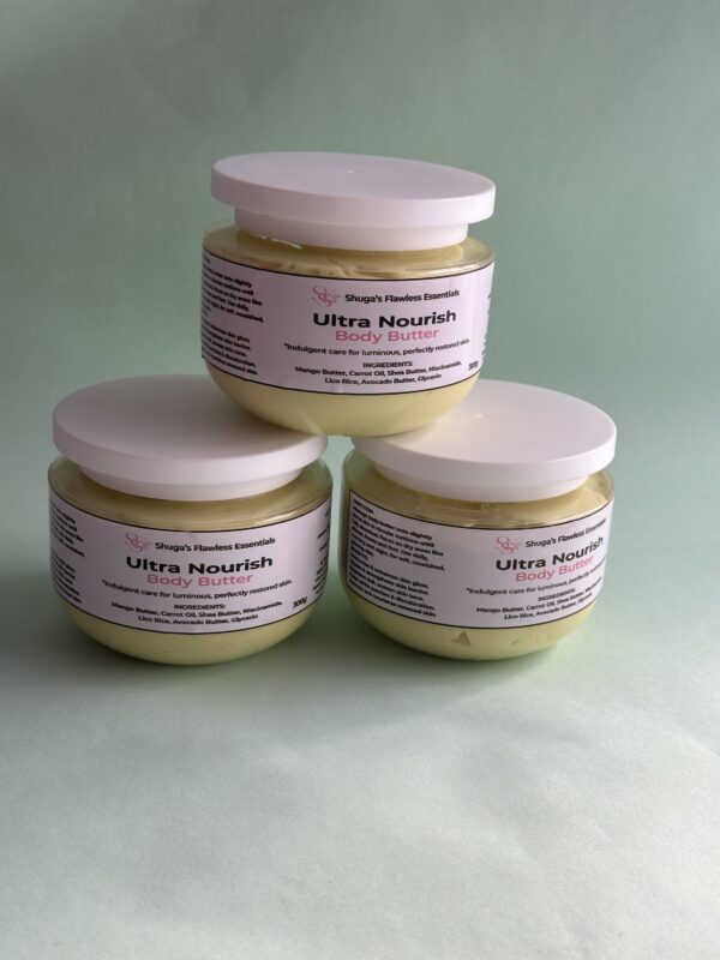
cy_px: 480
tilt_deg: -21.4
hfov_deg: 30.3
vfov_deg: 39.7
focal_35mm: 48
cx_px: 360
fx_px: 1331
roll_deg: -2.8
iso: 50
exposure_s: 1/100
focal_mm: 6.86
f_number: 1.78
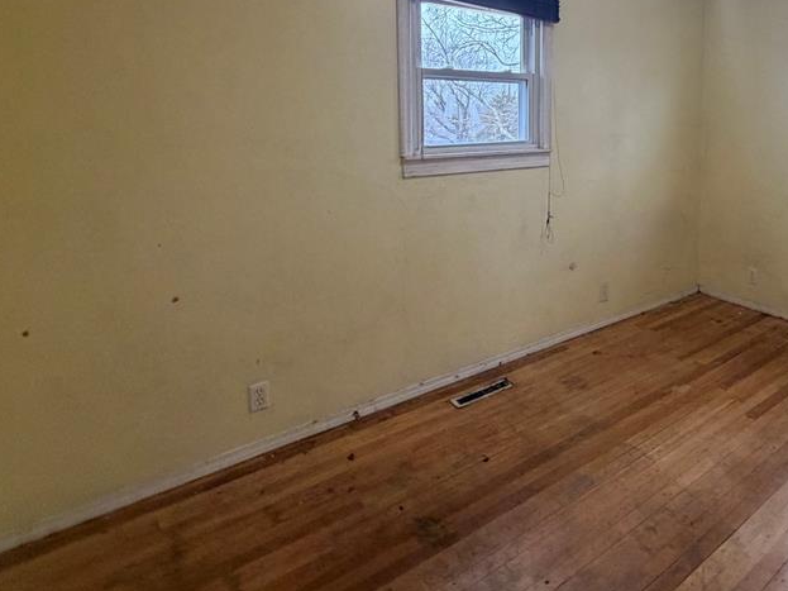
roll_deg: -0.3
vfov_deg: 56.1
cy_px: 149
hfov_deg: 70.5
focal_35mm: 23
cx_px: 559
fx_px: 523
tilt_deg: -4.7
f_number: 2.2
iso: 400
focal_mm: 2.22
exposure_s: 1/60
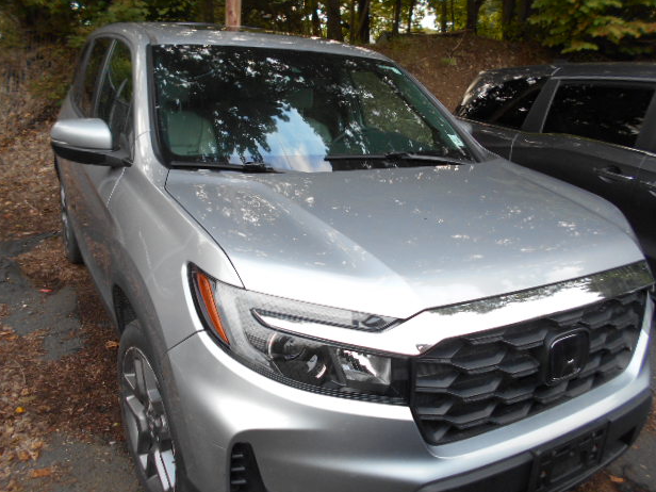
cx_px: 333
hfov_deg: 65.3
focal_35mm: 27
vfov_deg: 51.3
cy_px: 252
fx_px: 512
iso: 125
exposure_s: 1/30
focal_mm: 4.6
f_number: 3.2
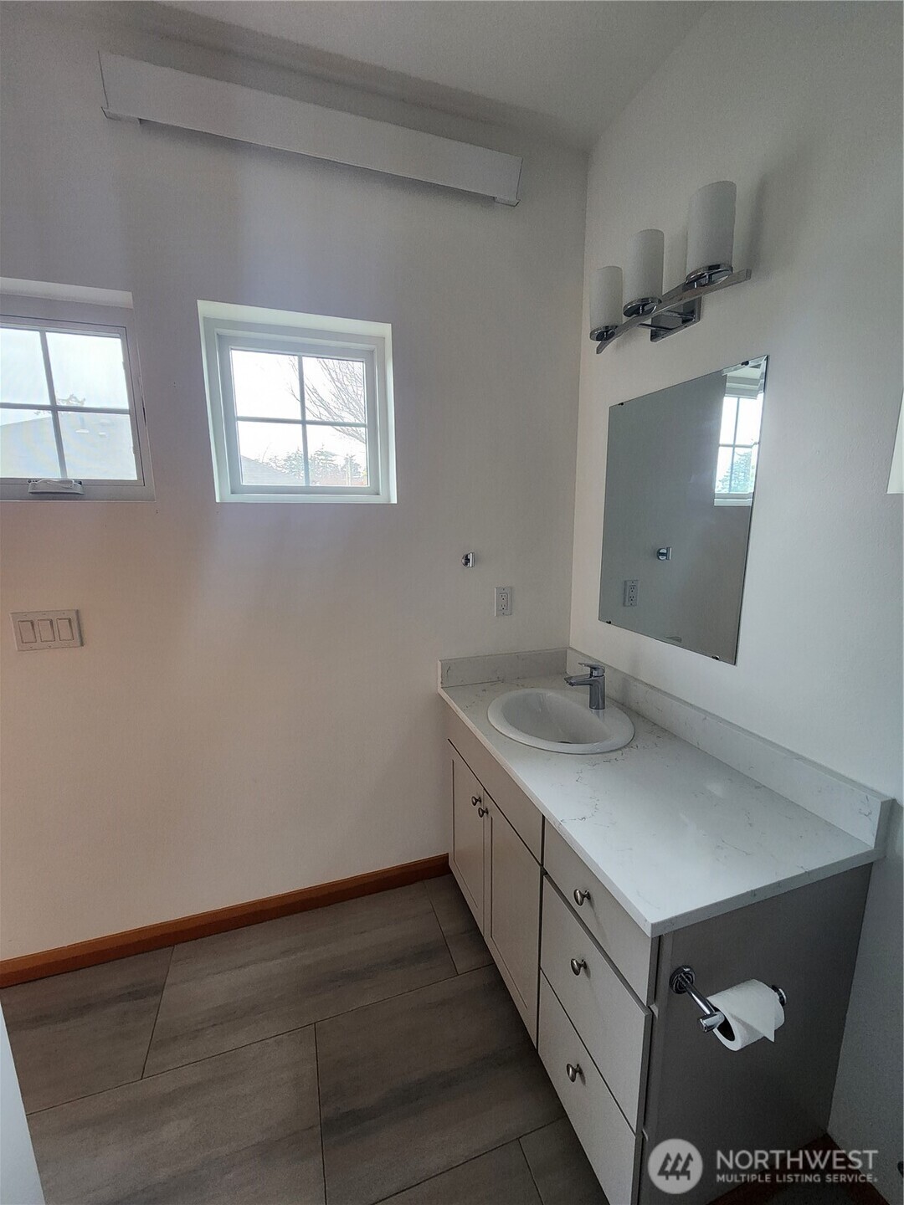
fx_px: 453
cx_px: 452
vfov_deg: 106.2
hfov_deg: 89.9
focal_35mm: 13
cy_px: 602
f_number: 2.2
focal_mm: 2.2
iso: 400
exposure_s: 1/60
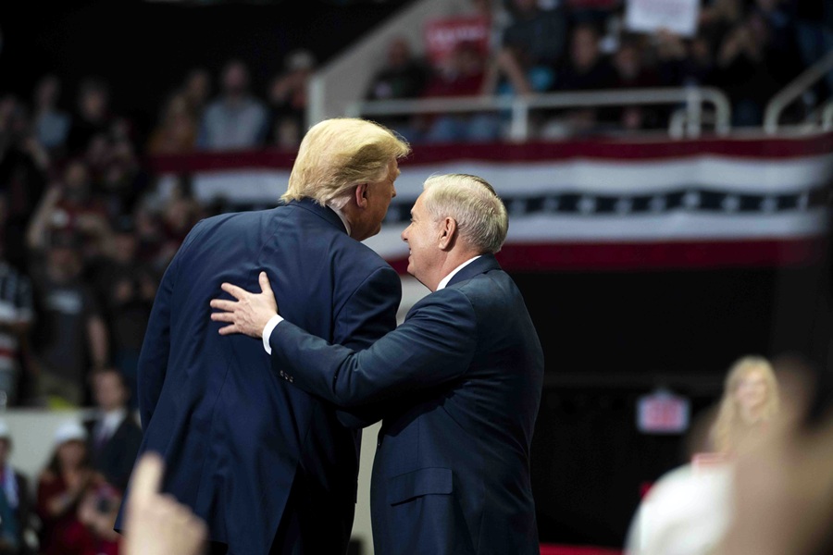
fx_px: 6663
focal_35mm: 288
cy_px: 278
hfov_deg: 7.2
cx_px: 416
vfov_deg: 4.8
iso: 3200
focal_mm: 288
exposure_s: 1/250
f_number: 5.6
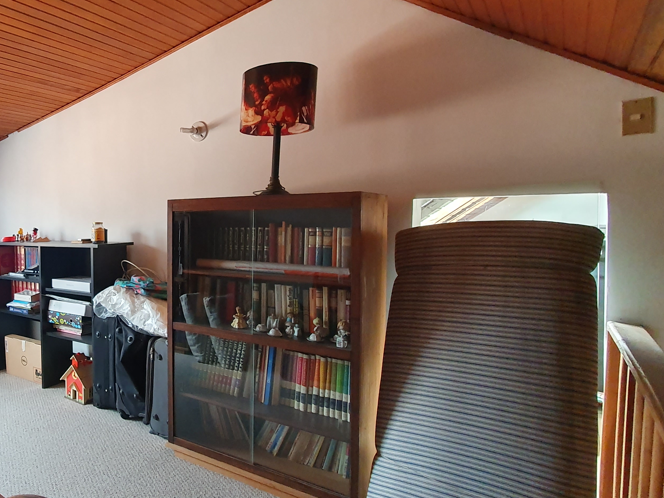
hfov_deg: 61.2
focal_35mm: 24
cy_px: 253
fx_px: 460
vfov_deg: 56.8
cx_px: 75
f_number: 2.2
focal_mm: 1.8
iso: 320
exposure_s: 1/60
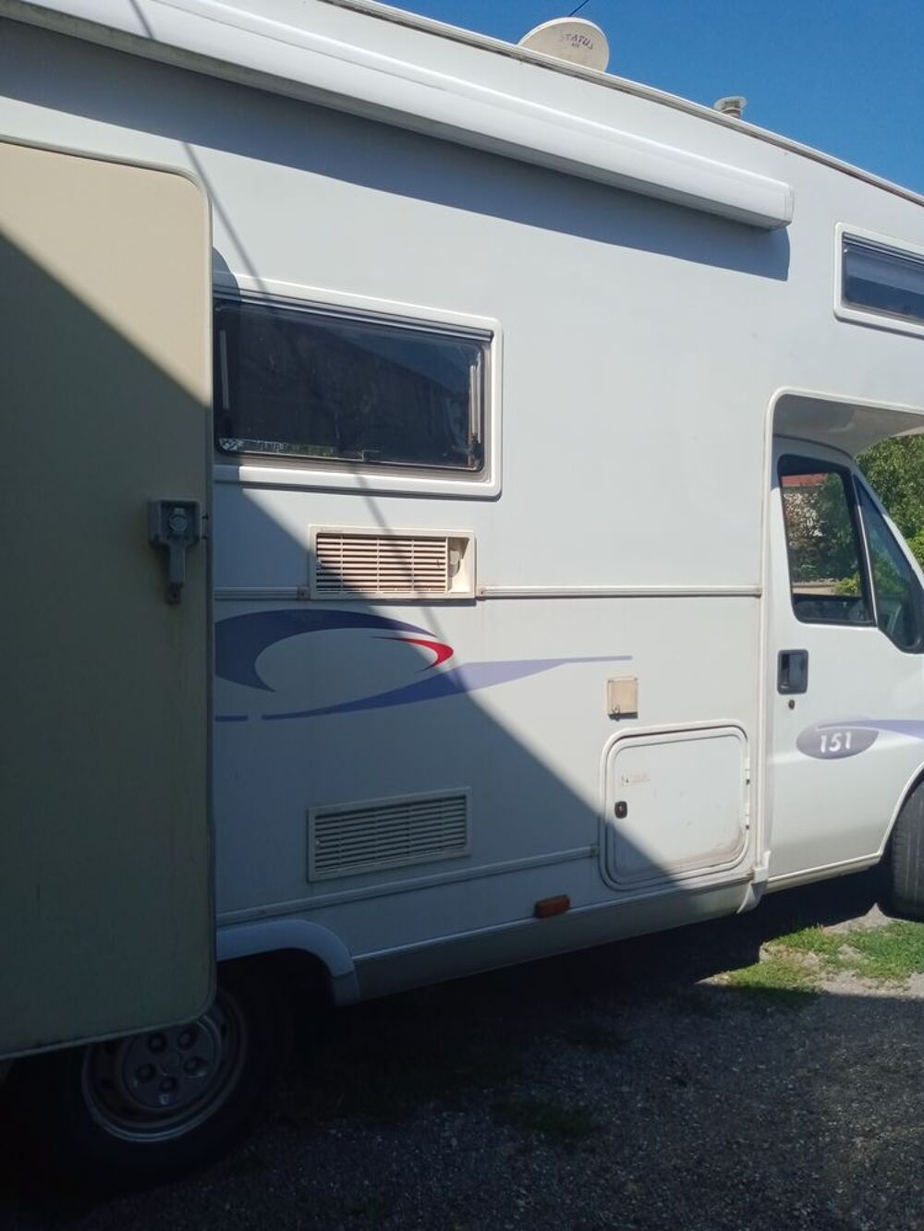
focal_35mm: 27
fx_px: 961
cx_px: 462
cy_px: 616
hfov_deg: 51.4
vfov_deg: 65.3
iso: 113
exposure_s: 1/2083
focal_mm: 3.54
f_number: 2
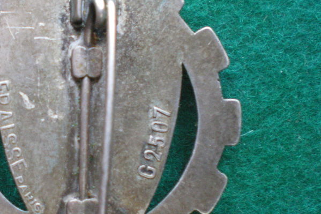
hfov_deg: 29.6
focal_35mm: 66
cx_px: 54
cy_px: 127
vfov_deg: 20.6
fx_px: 588
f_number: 3.1
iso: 400
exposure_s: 1/25
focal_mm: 6.3
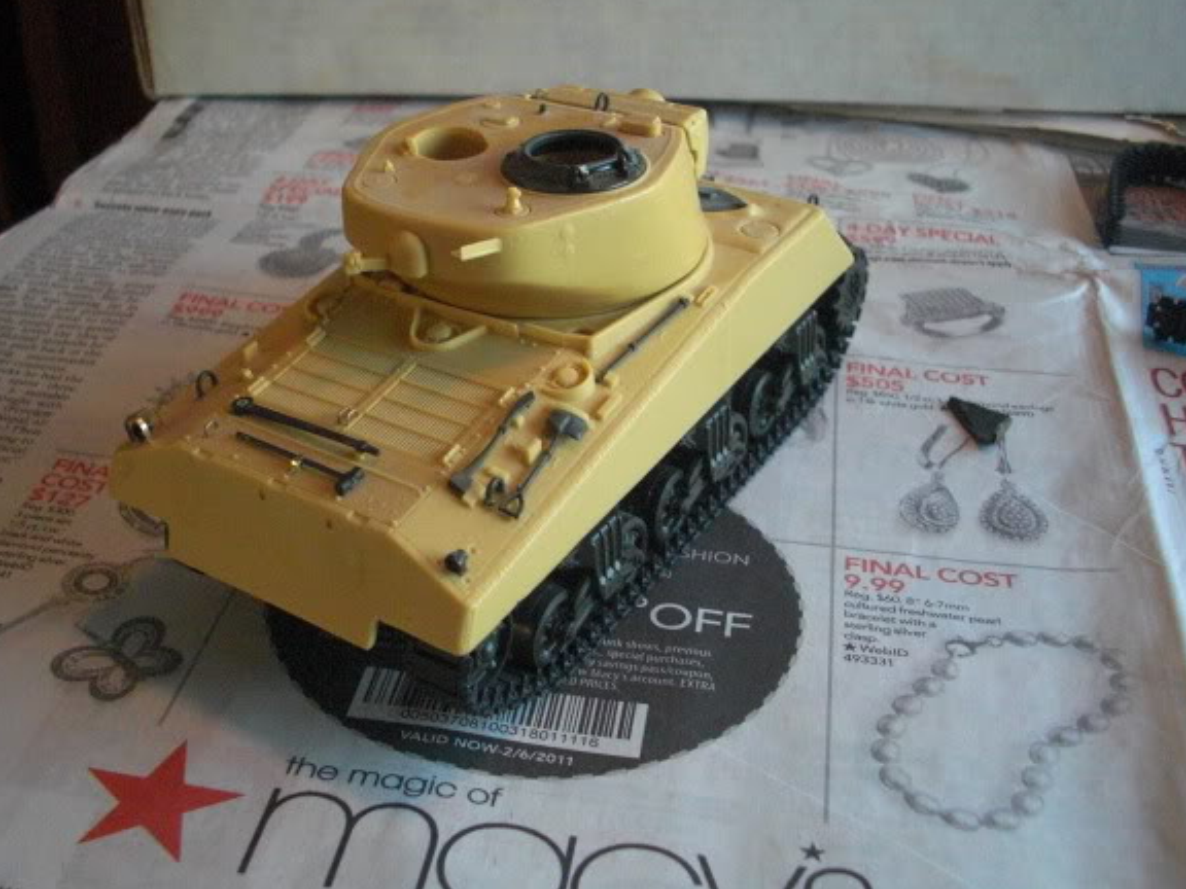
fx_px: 1370
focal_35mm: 40
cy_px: 418
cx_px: 550
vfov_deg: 35.9
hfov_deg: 46.8
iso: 400
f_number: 2.8
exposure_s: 1/60
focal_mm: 6.3
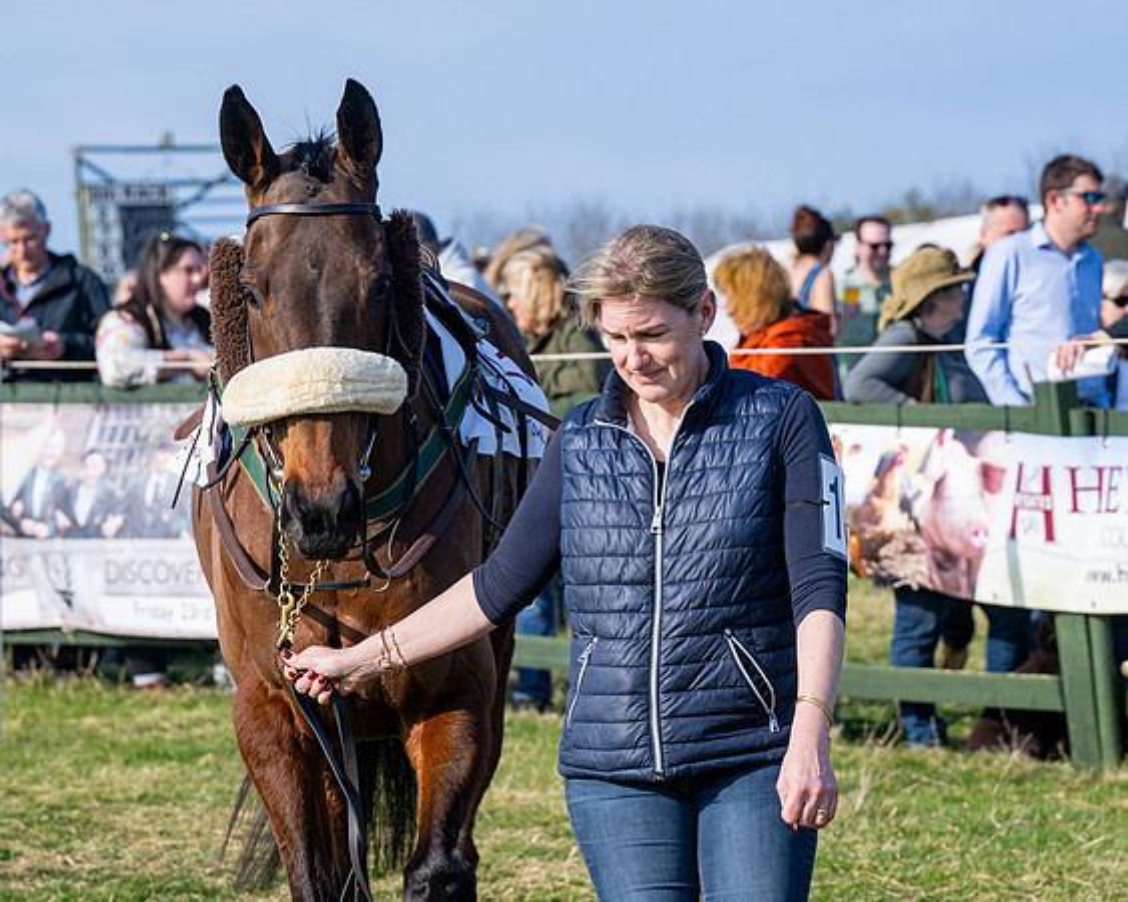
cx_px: 589
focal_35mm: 182
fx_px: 6089
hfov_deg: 10.6
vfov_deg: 8.5
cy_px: 346
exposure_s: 1/2000
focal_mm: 87
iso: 200
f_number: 4.5
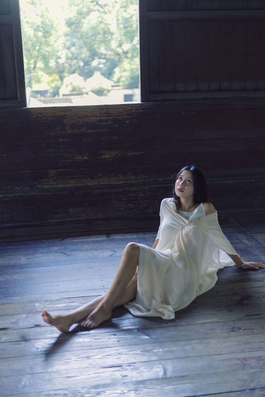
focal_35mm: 50
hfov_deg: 27.0
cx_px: 132
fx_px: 552
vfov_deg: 39.6
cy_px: 198
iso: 320
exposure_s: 1/200
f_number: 1.8
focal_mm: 50
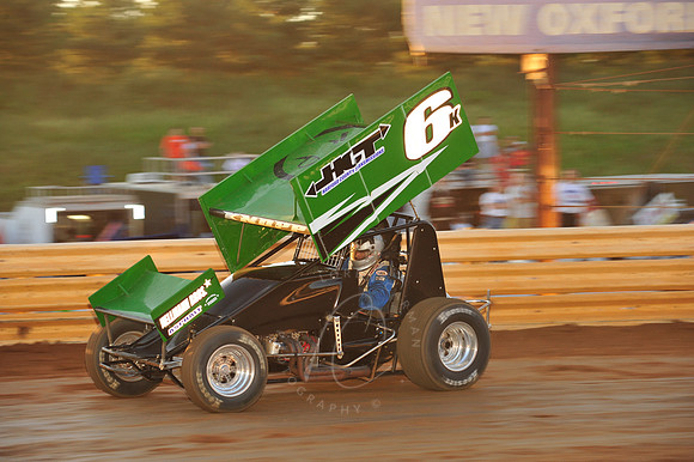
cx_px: 347
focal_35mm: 155
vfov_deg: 8.8
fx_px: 2986
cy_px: 231
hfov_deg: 13.3
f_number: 7.1
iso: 800
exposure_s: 1/320
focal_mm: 155
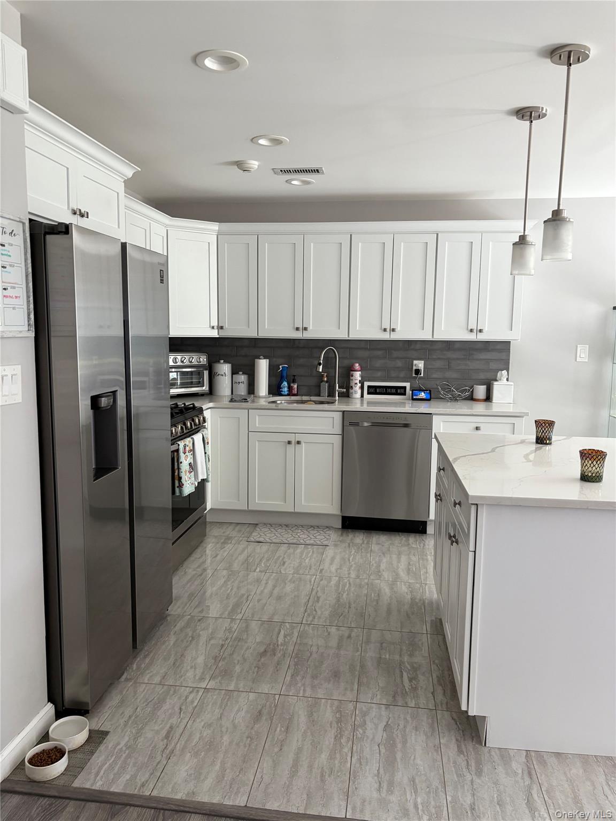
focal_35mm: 26
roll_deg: -1.8
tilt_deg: -6.1
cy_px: 410
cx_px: 308
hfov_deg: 53.1
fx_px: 617
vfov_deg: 67.3
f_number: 1.6
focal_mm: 5.96
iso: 160
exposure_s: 1/60
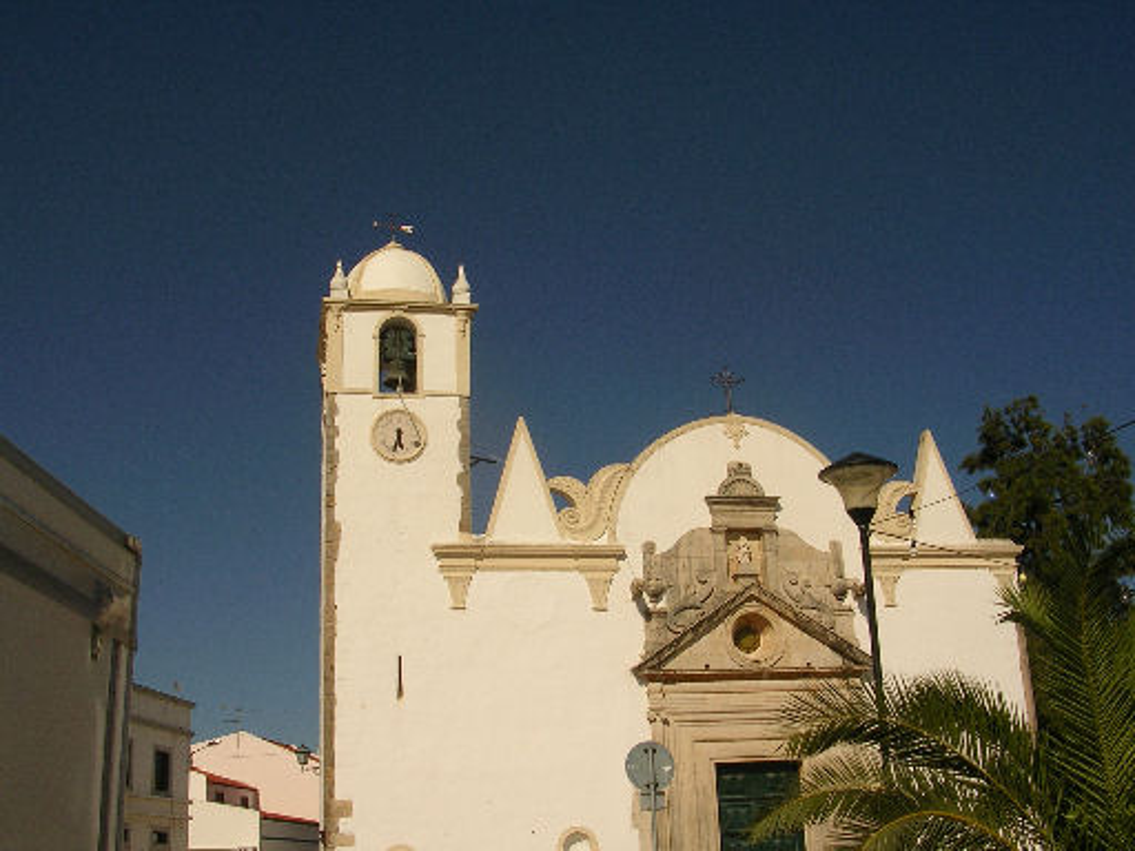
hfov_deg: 49.0
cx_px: 568
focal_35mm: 38
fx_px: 1246
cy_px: 426
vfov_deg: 37.7
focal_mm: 5.8
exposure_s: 1/868
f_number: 5.6
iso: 50
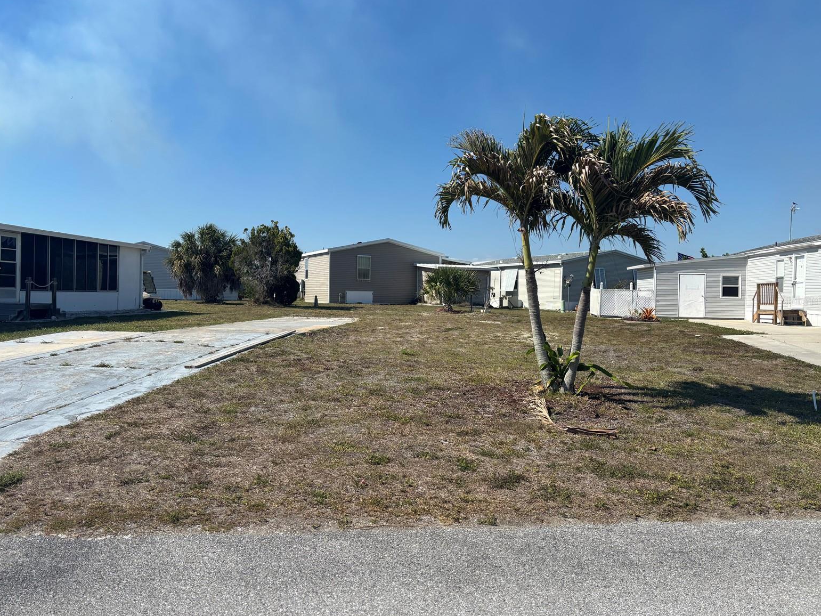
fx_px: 640
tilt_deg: -0.6
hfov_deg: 65.3
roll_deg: -1.4
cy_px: 301
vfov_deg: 51.4
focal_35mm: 27
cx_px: 405
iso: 50
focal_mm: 5.96
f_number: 1.6
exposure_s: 1/4255
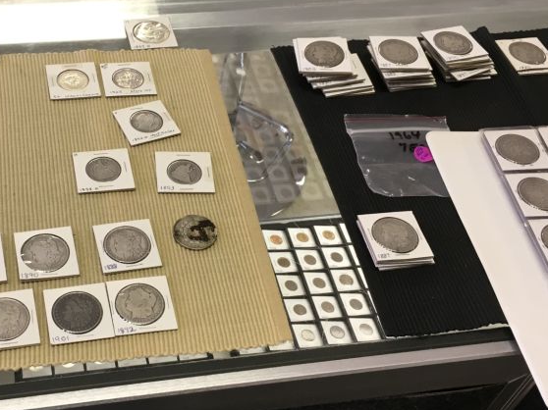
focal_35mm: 52
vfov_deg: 28.0
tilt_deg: -48.1
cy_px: 217
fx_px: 823
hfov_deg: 36.2
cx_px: 153
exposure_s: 1/30
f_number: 2.2
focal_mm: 4.15
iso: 50
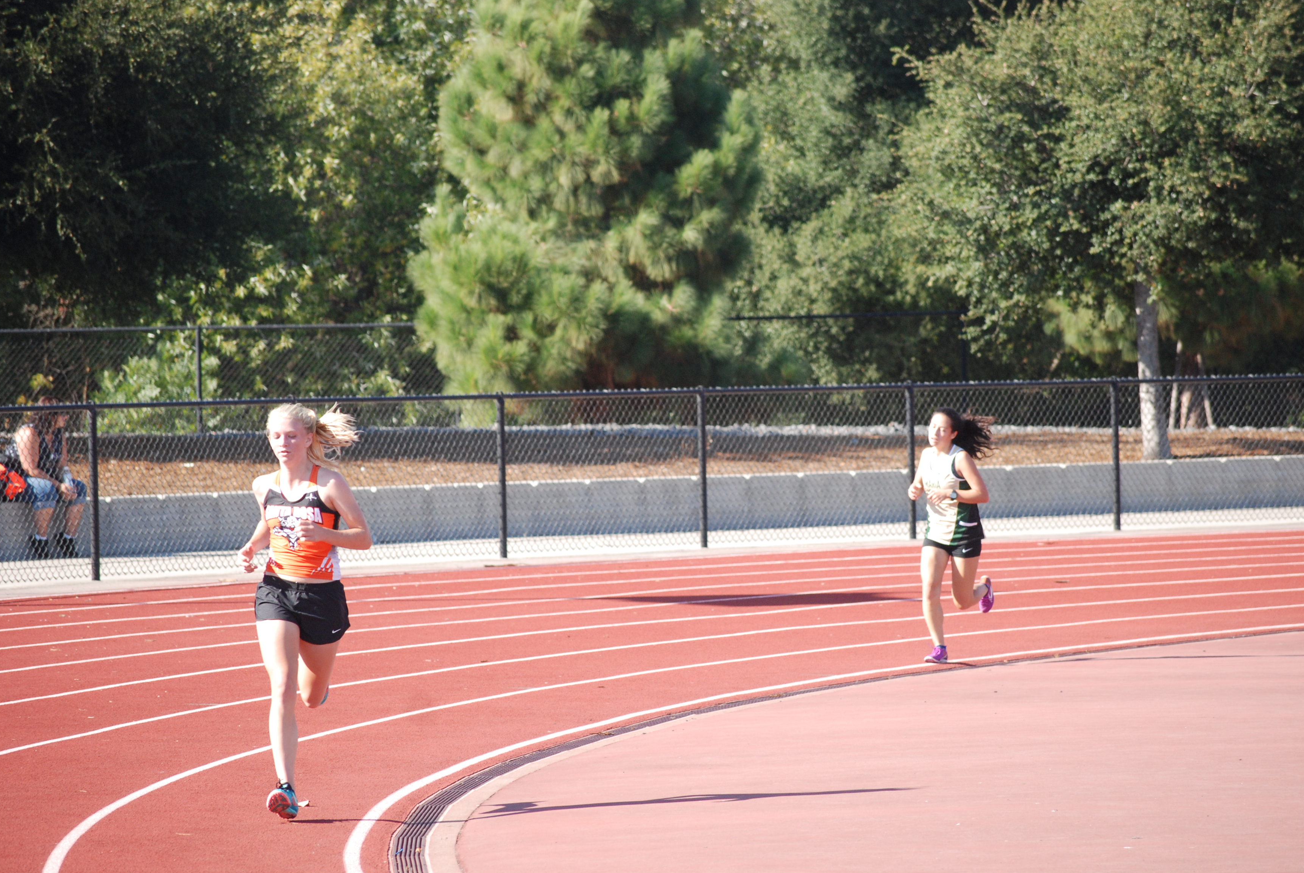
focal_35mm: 205
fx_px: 7435
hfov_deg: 10.0
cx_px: 689
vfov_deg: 6.7
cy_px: 478
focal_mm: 122
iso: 400
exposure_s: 1/500
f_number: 5.6
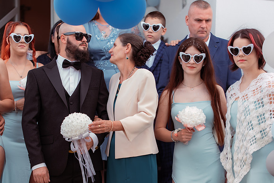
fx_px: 762
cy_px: 101
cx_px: 122
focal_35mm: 100
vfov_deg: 13.7
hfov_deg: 20.4
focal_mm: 90
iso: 400
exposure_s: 1/800
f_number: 3.2
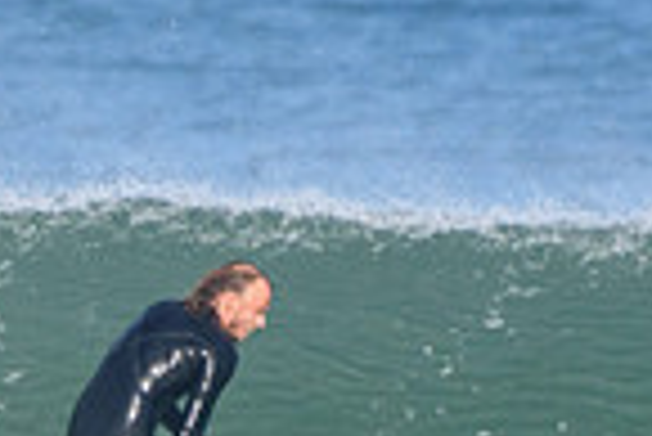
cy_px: 672
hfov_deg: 0.8
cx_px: 229
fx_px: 45649
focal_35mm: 2518
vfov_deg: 0.5
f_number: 5.6
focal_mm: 420
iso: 400
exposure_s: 1/2000
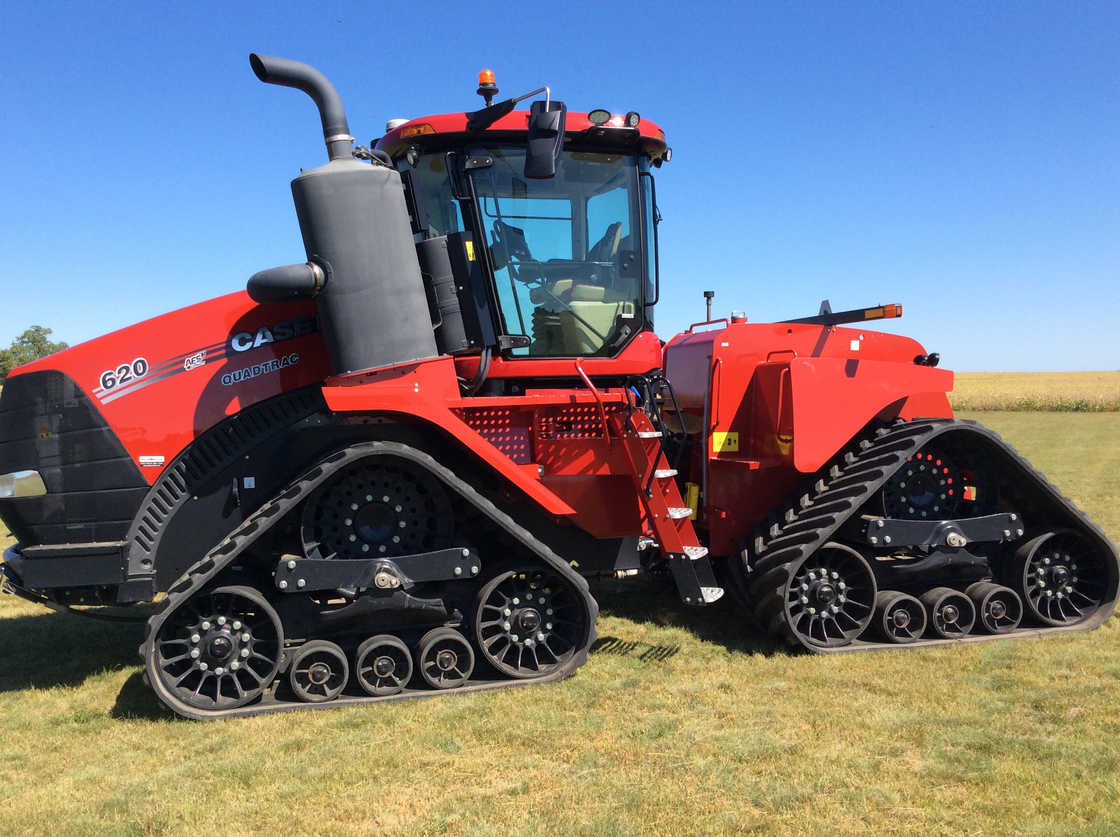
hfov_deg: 56.9
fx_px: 1034
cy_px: 418
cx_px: 560
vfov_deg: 44.1
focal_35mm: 32
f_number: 2.4
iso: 32
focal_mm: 3.3
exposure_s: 1/969
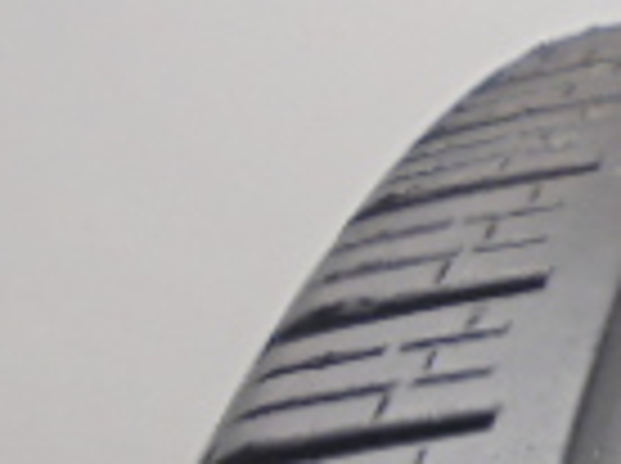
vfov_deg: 12.0
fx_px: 2167
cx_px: 1134
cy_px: 536
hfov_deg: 14.3
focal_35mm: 121
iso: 200
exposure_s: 1/30
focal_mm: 4.6
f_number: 3.5
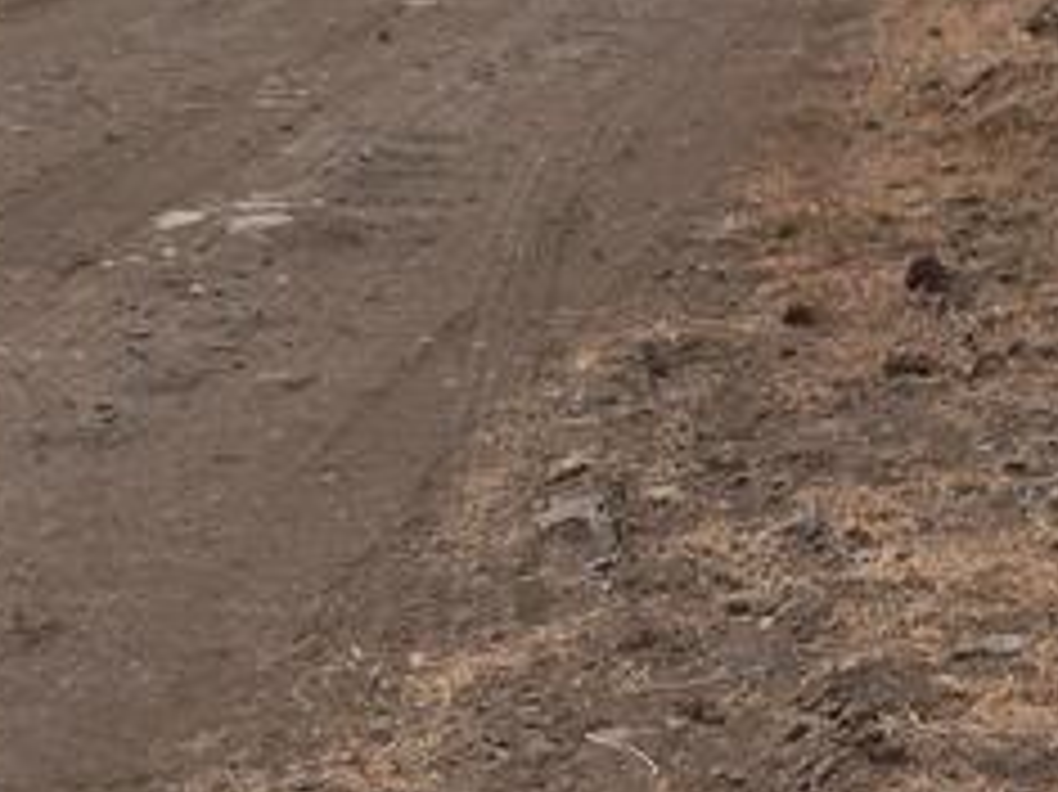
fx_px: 2994
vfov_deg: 14.9
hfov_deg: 20.0
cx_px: 725
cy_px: 54
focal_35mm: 98
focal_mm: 6
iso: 80
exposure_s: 1/500
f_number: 4.6
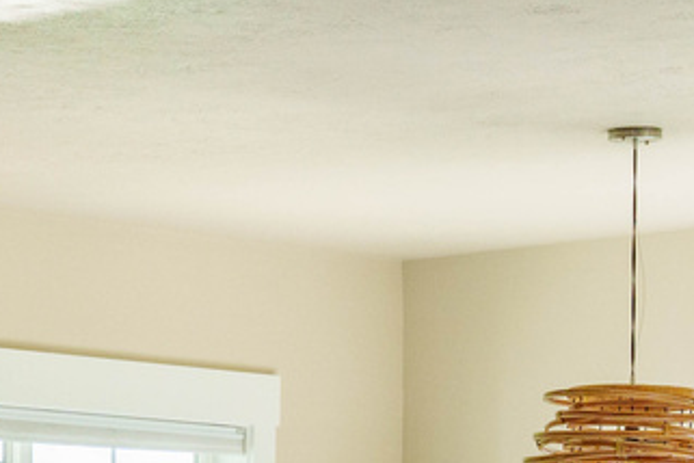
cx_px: -326
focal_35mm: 226
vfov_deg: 5.9
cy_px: 940
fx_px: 4348
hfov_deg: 8.9
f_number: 8
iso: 500
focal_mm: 35.4
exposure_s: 1/125
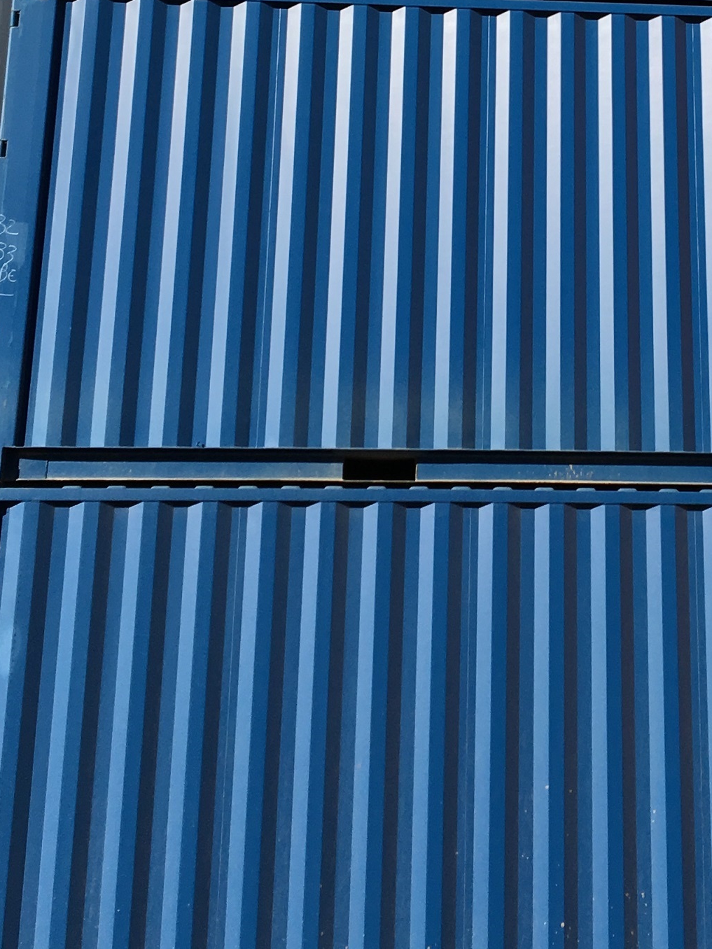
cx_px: 564
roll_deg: +0.0
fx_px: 1892
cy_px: 23
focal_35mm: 69
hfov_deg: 21.1
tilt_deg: +17.2
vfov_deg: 26.8
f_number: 2.2
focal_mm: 4.15
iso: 25
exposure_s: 1/1709
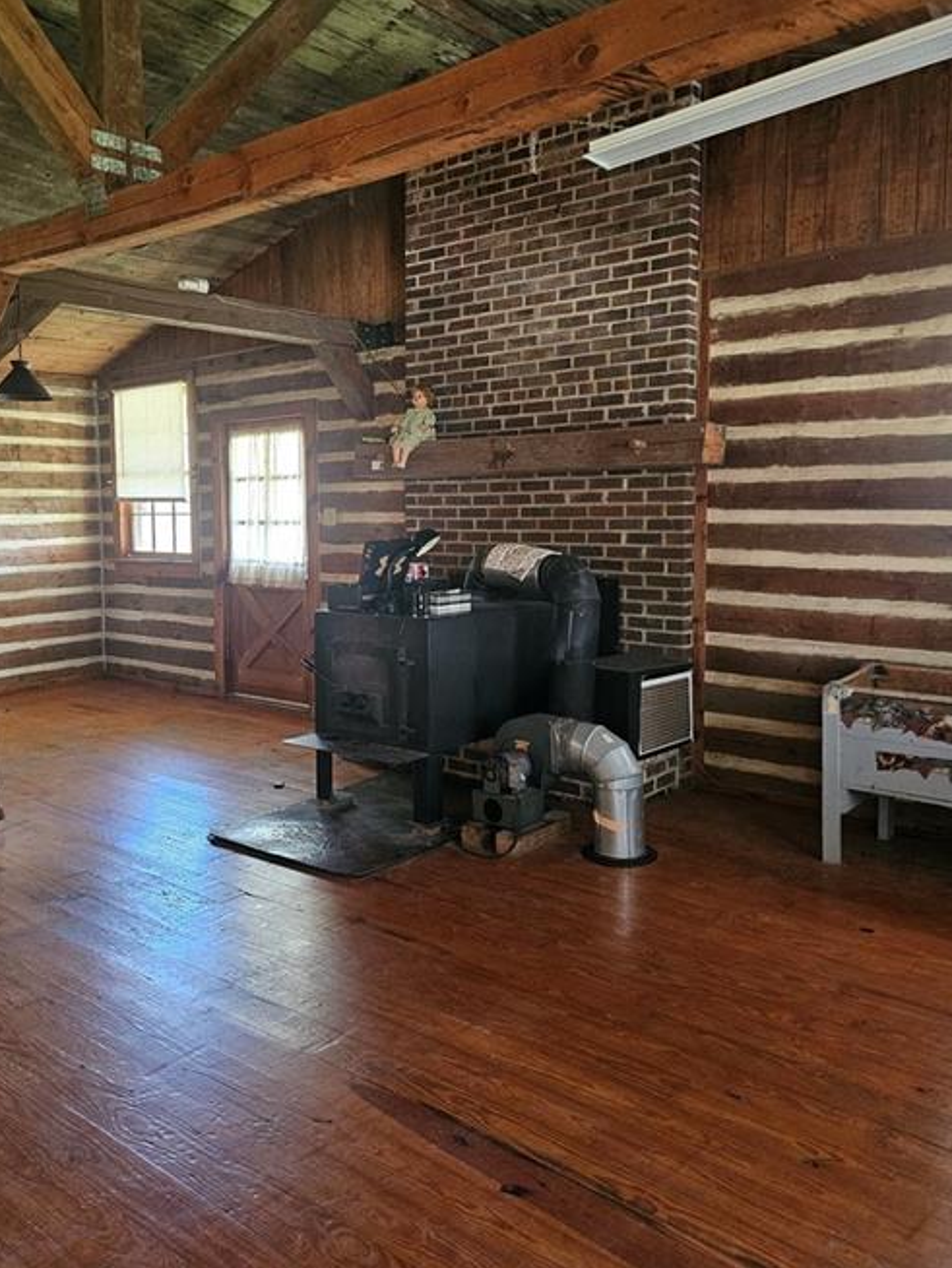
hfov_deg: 51.3
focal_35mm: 27
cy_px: 587
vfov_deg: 65.2
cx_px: 425
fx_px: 989
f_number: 1.7
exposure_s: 1/24
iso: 800
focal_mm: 6.3
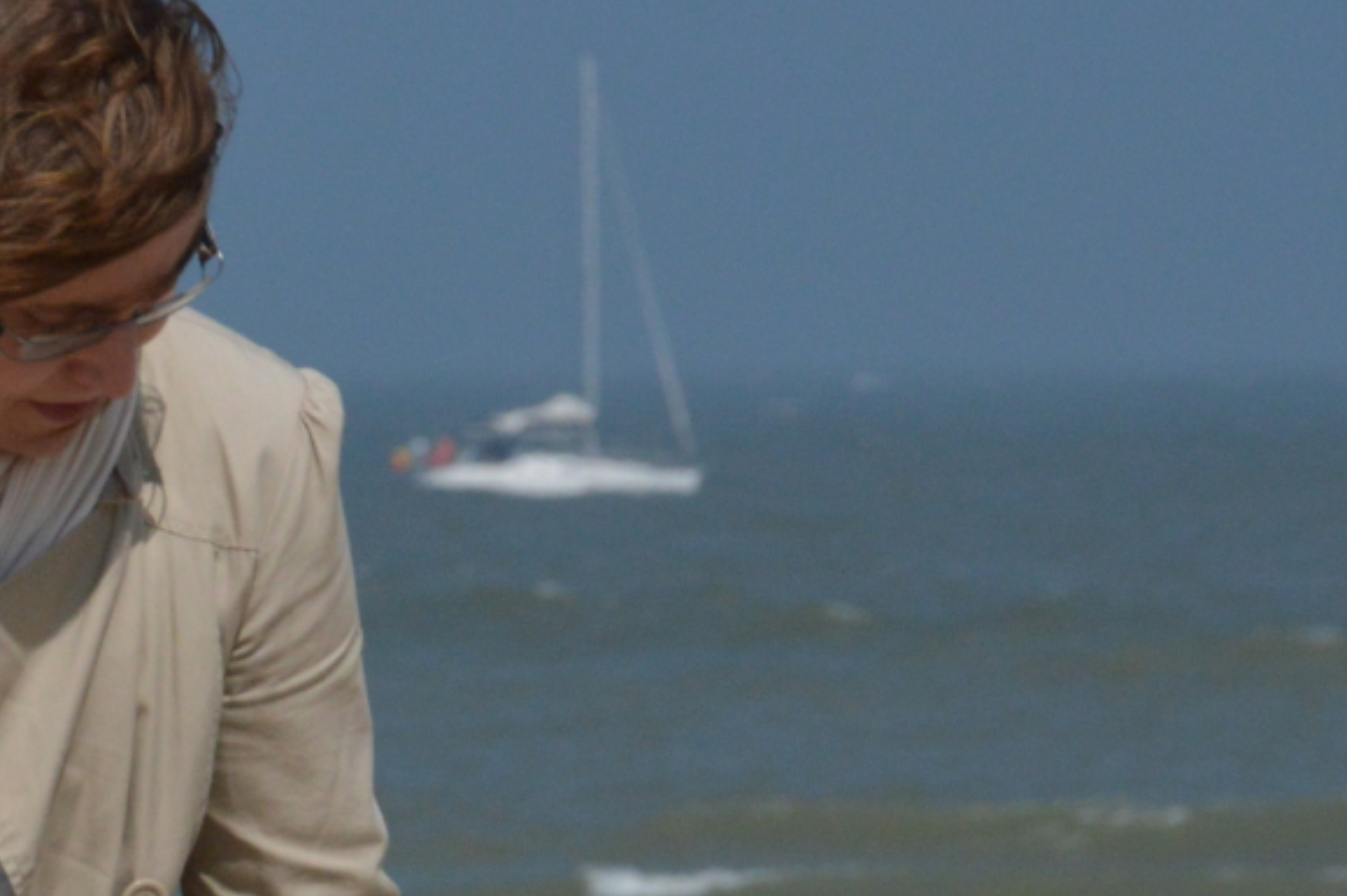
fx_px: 18301
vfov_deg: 2.8
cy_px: 890
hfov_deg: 4.2
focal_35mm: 490
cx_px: -35
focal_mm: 105
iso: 800
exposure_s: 1/4000
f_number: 9
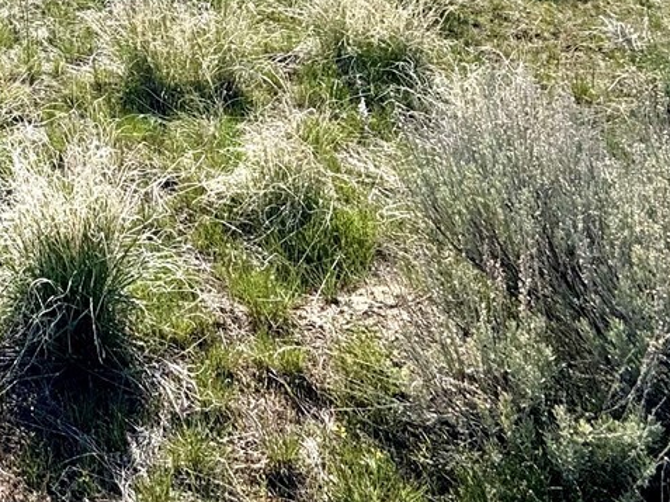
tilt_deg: -2.6
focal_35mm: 47
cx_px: -104
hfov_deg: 33.9
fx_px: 909
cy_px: -218
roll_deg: -1.6
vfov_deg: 24.9
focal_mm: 2.22
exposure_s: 1/3906
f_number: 2.2
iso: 50
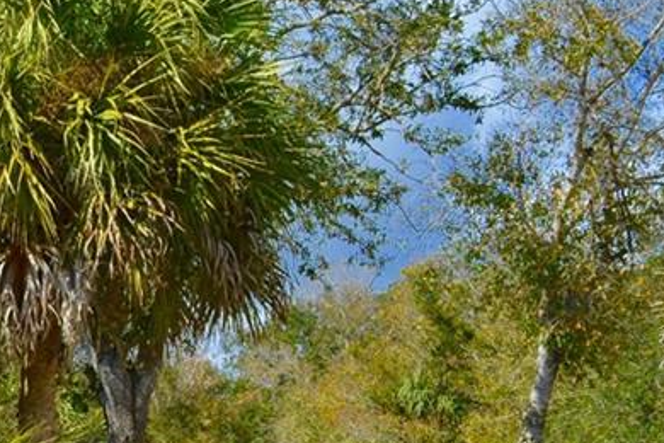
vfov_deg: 10.8
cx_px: -608
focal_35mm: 123
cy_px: 654
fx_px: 2268
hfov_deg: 14.3
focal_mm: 20
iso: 100
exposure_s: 1/320
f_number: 9
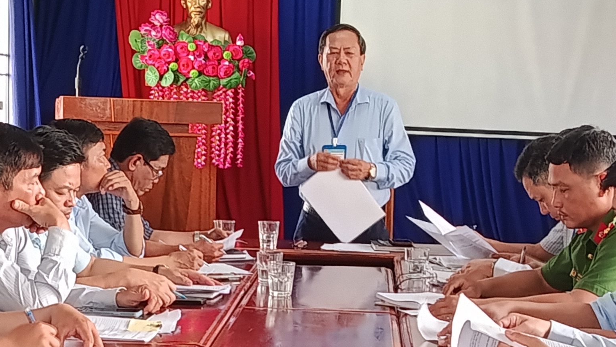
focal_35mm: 99
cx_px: 285
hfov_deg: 21.6
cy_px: 289
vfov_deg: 12.2
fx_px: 1617
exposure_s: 1/99.9
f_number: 1.7
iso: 800
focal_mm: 5.24
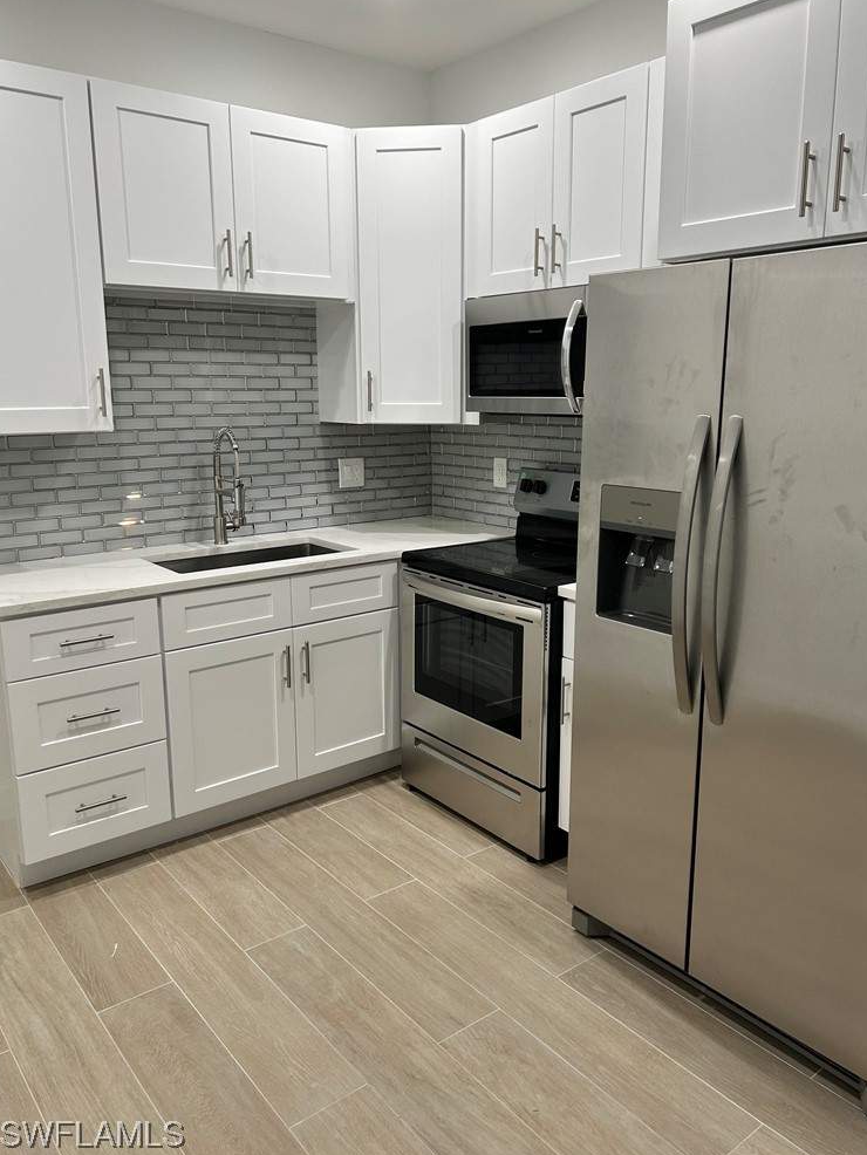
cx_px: 441
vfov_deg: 65.3
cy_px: 568
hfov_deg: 51.4
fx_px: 901
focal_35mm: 27
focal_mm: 5.7
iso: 80
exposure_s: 1/60
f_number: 1.5
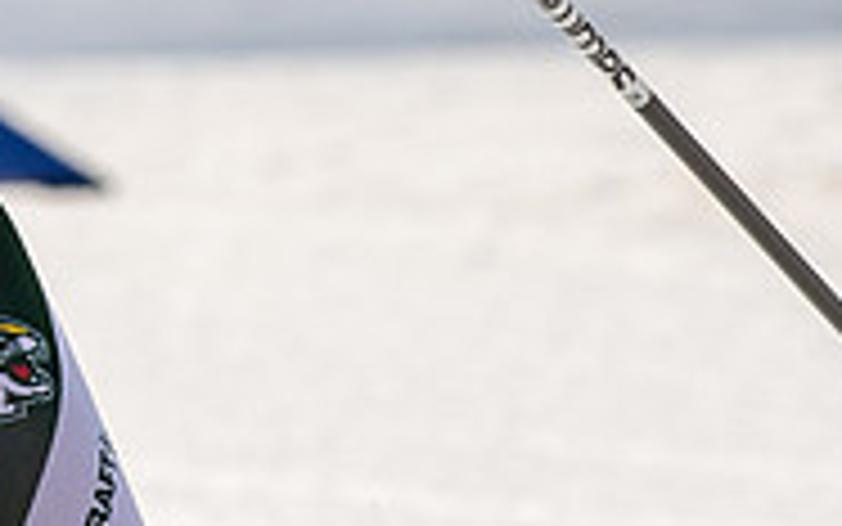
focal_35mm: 1657
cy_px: -99
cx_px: -91
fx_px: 38035
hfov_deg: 1.3
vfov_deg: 0.8
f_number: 7.1
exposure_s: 1/2000
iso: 400
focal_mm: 300
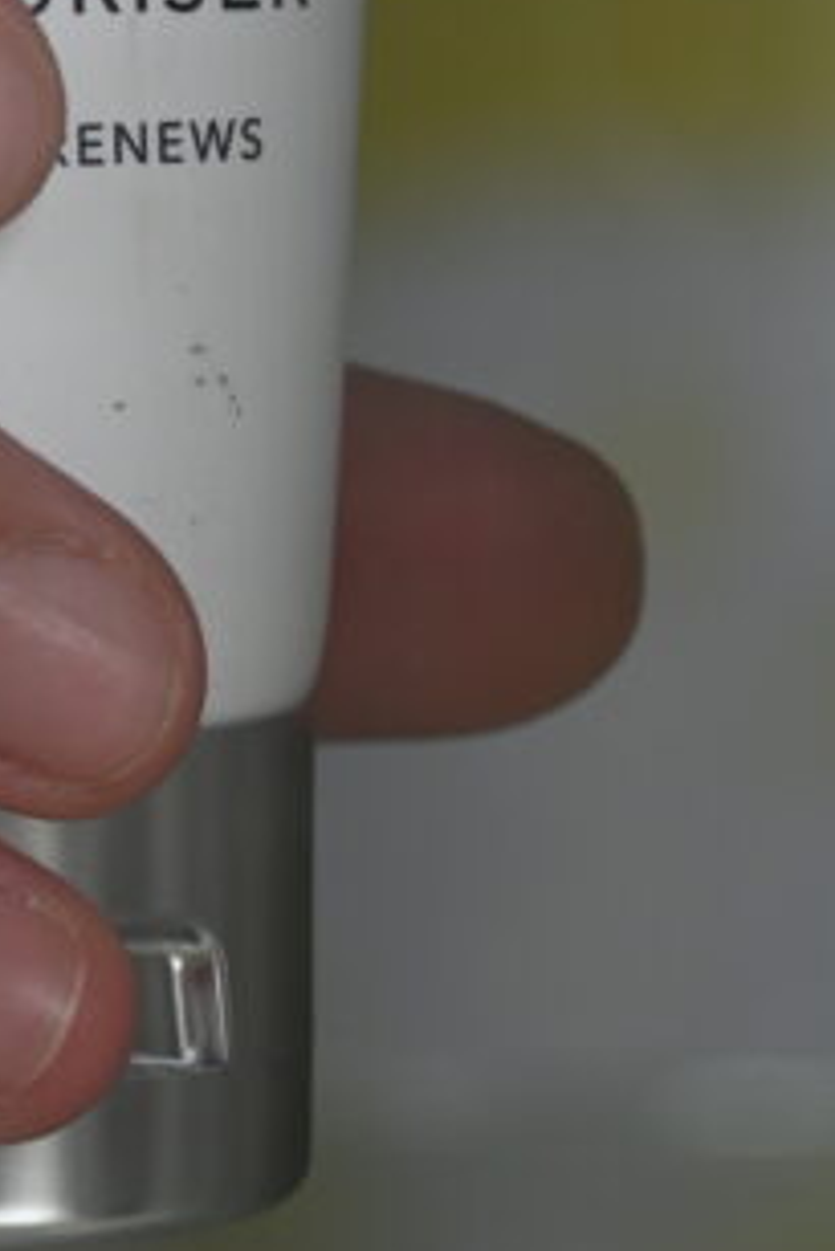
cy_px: -420
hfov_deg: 2.9
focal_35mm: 480
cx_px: -10
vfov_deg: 4.3
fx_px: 16680
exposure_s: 1/200
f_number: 5
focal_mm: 96
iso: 200
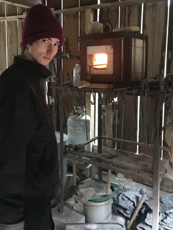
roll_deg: +1.3
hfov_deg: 38.4
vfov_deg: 49.7
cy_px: 87
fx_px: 246
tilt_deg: -6.5
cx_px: 64
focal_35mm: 37
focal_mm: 4.15
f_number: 2.2
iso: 320
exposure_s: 1/15
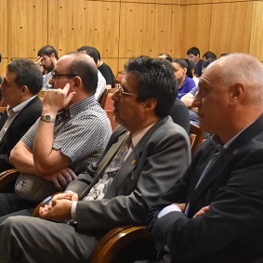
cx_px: 85
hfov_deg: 23.6
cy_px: 177
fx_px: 627
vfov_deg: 23.6
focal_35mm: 73
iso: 5000
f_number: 4
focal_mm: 27
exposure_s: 1/60
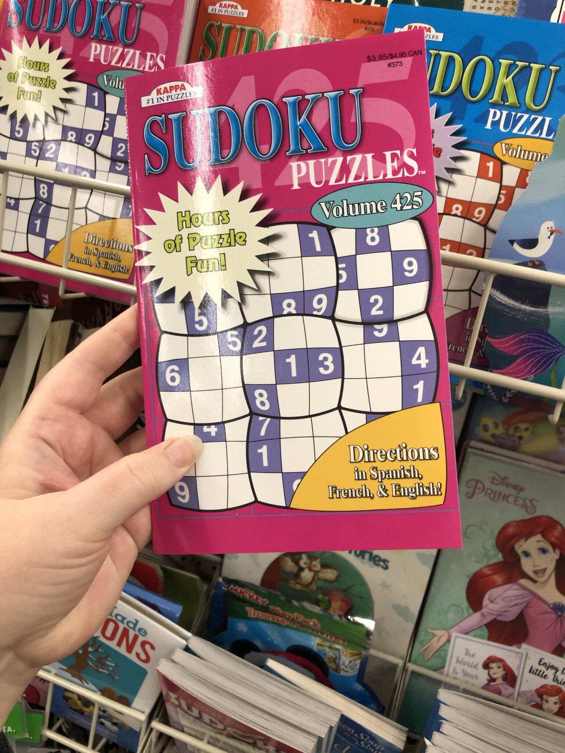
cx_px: 282
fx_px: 609
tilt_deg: -21.8
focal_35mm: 28
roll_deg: -9.4
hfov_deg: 49.7
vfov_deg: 63.4
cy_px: 376
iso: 40
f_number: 1.8
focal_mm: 3.99
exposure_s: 1/30
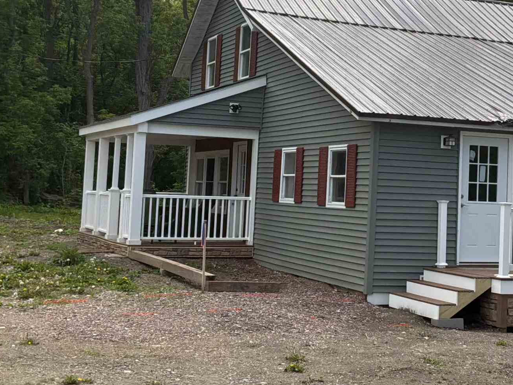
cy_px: 125
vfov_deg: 22.2
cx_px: 412
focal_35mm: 66
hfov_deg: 28.7
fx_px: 978
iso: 32
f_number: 1.8
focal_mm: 3
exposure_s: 1/2320
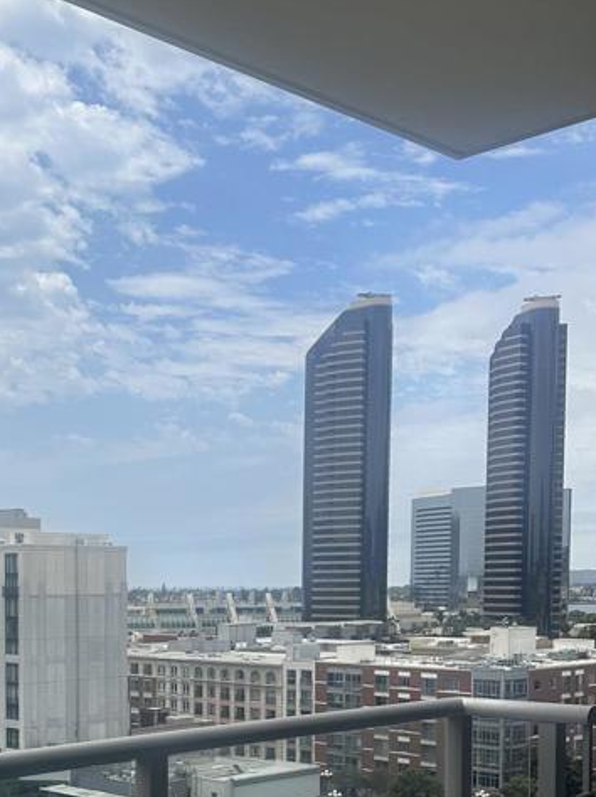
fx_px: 1195
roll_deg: -1.1
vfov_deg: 35.3
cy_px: 667
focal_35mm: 52
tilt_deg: -4.0
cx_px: 104
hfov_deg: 27.3
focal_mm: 6.86
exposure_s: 1/7576
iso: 80
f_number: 1.78
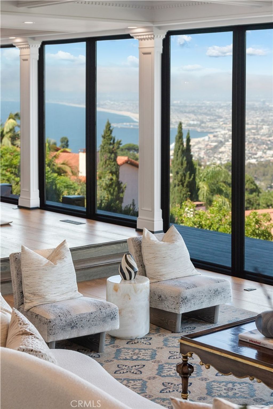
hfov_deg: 19.5
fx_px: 795
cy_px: 204
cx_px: 136
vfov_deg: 28.8
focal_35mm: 70
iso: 400
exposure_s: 1/400
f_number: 5.6
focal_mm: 70
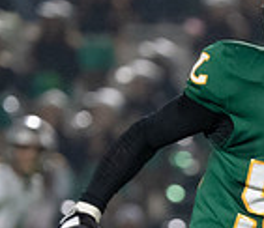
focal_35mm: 929
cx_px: 448
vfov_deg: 1.7
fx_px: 7495
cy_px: 337
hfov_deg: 2.0
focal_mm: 153
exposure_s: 1/1250
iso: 4000
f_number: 2.8
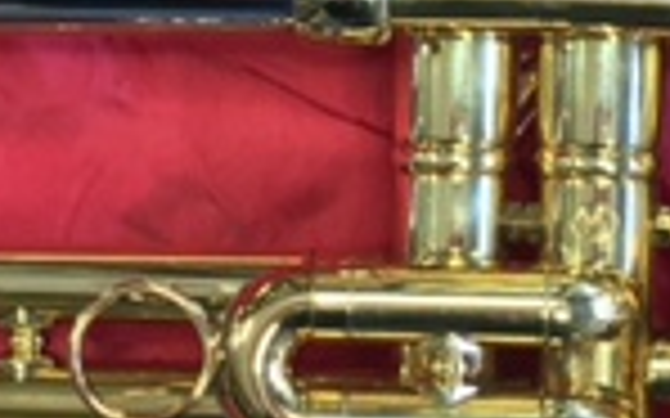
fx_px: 2409
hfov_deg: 15.8
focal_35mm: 132
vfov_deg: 9.9
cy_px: 81
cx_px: 400
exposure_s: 1/33
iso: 200
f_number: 2.2
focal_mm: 4.15
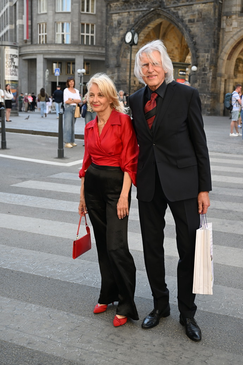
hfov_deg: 28.1
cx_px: 122
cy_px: 182
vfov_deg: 41.1
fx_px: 486
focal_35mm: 48
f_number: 5.6
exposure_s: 1/320
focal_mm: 48
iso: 320
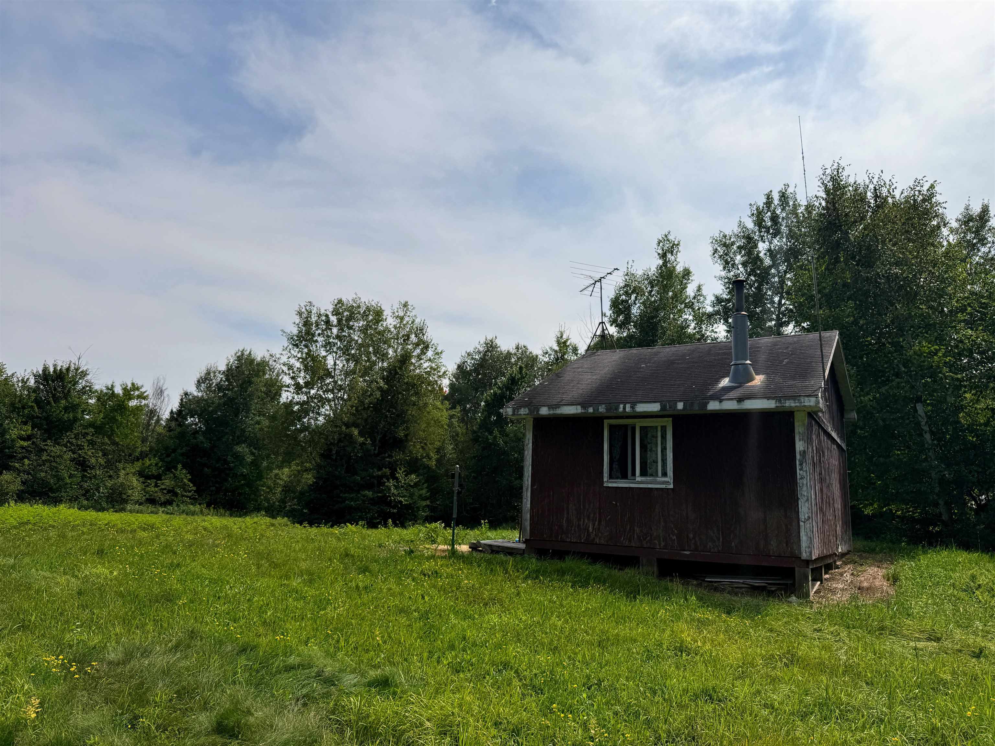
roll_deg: -2.2
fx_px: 690
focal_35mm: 24
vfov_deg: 56.8
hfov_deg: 71.6
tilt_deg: +12.3
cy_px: 373
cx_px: 498
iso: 80
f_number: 1.78
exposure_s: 1/10309
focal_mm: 6.76
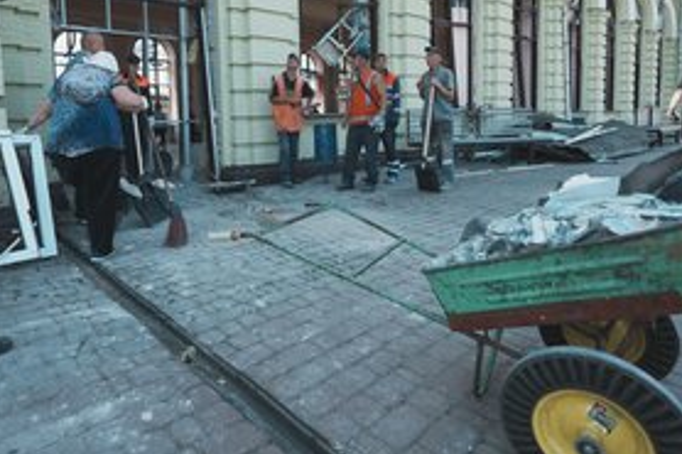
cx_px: 272
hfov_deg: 75.3
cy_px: 157
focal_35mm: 23
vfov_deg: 54.1
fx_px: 435
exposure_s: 1/160
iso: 100
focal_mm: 16
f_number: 6.3
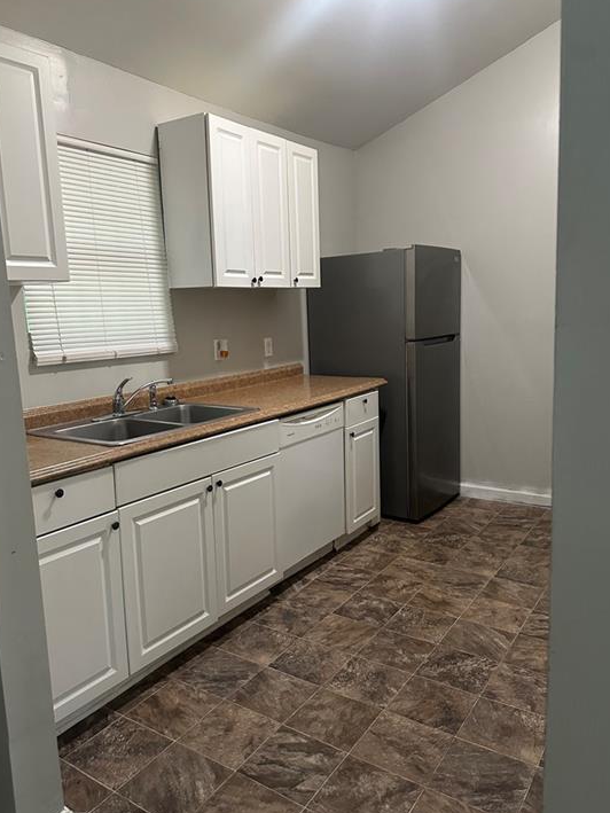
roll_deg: +1.6
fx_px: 611
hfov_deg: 53.1
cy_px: 406
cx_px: 296
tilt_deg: -7.5
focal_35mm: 26
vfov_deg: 67.3
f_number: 1.78
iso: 500
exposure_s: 1/60
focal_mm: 6.86
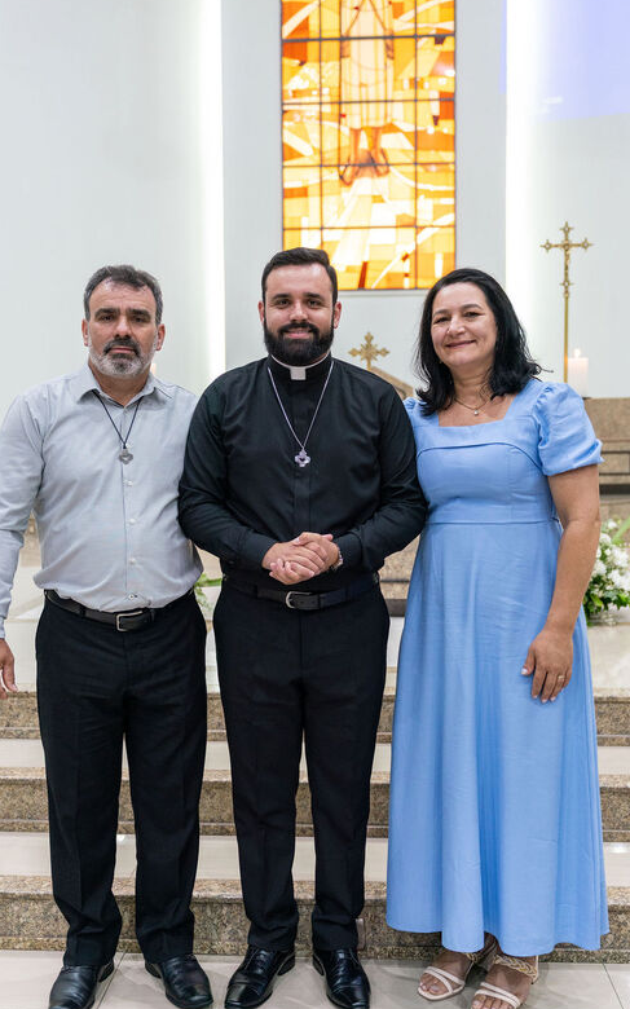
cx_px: 304
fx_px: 1100
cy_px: 490
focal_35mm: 40
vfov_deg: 49.3
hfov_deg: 32.0
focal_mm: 34
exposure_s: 1/125
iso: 1600
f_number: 2.8
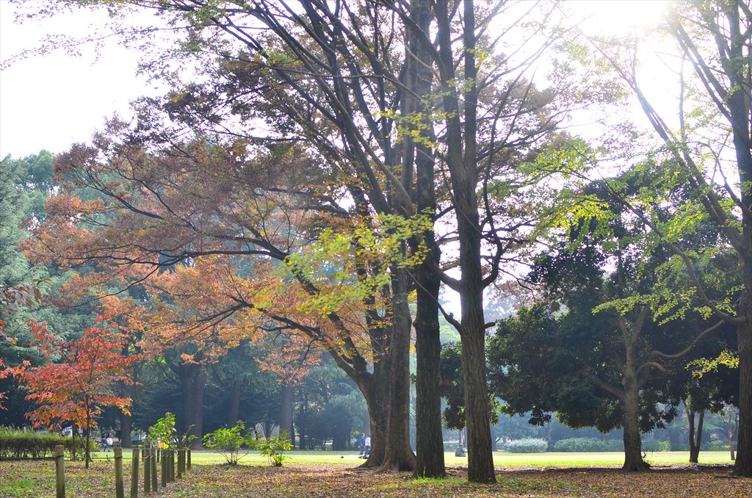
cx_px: 376
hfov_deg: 37.9
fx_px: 1094
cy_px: 249
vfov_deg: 25.6
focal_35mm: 52
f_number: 4
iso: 200
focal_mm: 35
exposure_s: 1/100
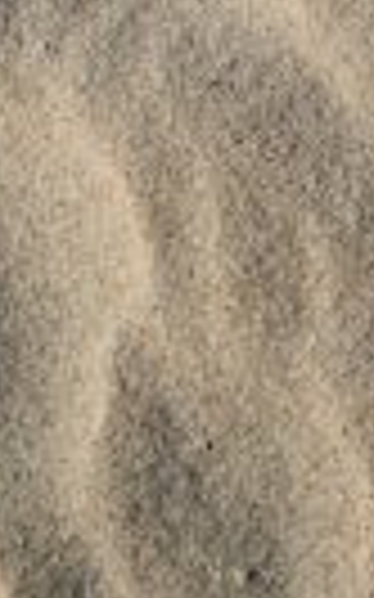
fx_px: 5632
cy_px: -746
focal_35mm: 345
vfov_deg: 5.9
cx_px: 451
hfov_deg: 3.8
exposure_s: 1/400
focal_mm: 50
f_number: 8
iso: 100
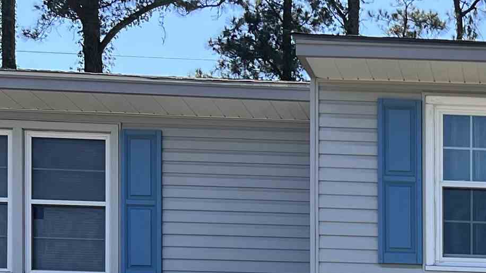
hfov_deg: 20.3
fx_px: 1224
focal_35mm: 95
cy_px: 517
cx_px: 654
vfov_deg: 11.6
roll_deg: -0.7
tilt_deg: -1.6
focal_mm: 5.7
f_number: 1.5
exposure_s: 1/1869
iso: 50
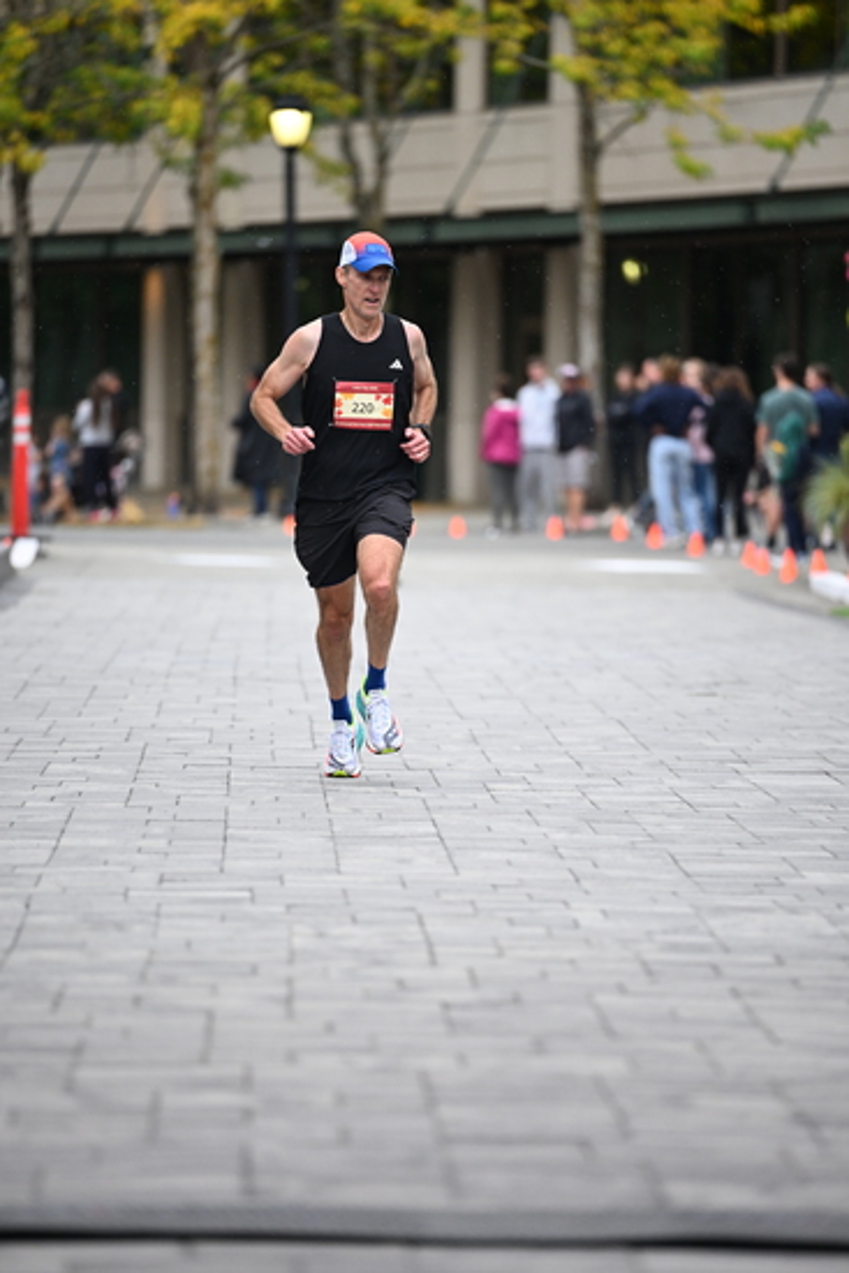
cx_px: 424
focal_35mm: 200
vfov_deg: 10.3
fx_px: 7070
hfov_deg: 6.9
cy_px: 636
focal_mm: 200
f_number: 2.8
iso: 1250
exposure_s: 1/1600
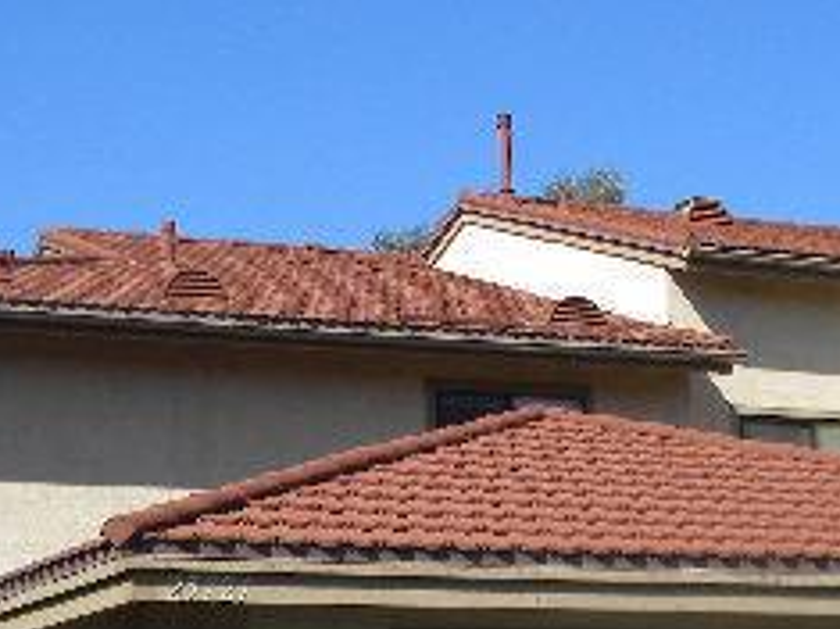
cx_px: 418
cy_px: 540
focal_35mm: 98
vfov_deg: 14.9
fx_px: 2377
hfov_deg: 20.0
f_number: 7.4
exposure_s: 1/220
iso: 80
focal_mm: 6.4
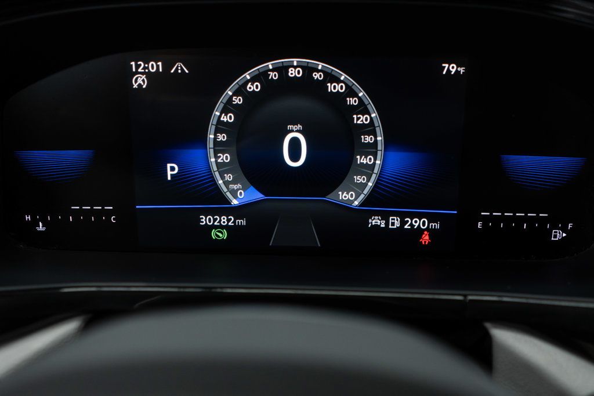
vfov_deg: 31.9
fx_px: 693
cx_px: 297
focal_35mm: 42
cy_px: 198
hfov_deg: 46.4
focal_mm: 28
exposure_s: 1/50
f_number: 3.2
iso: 640
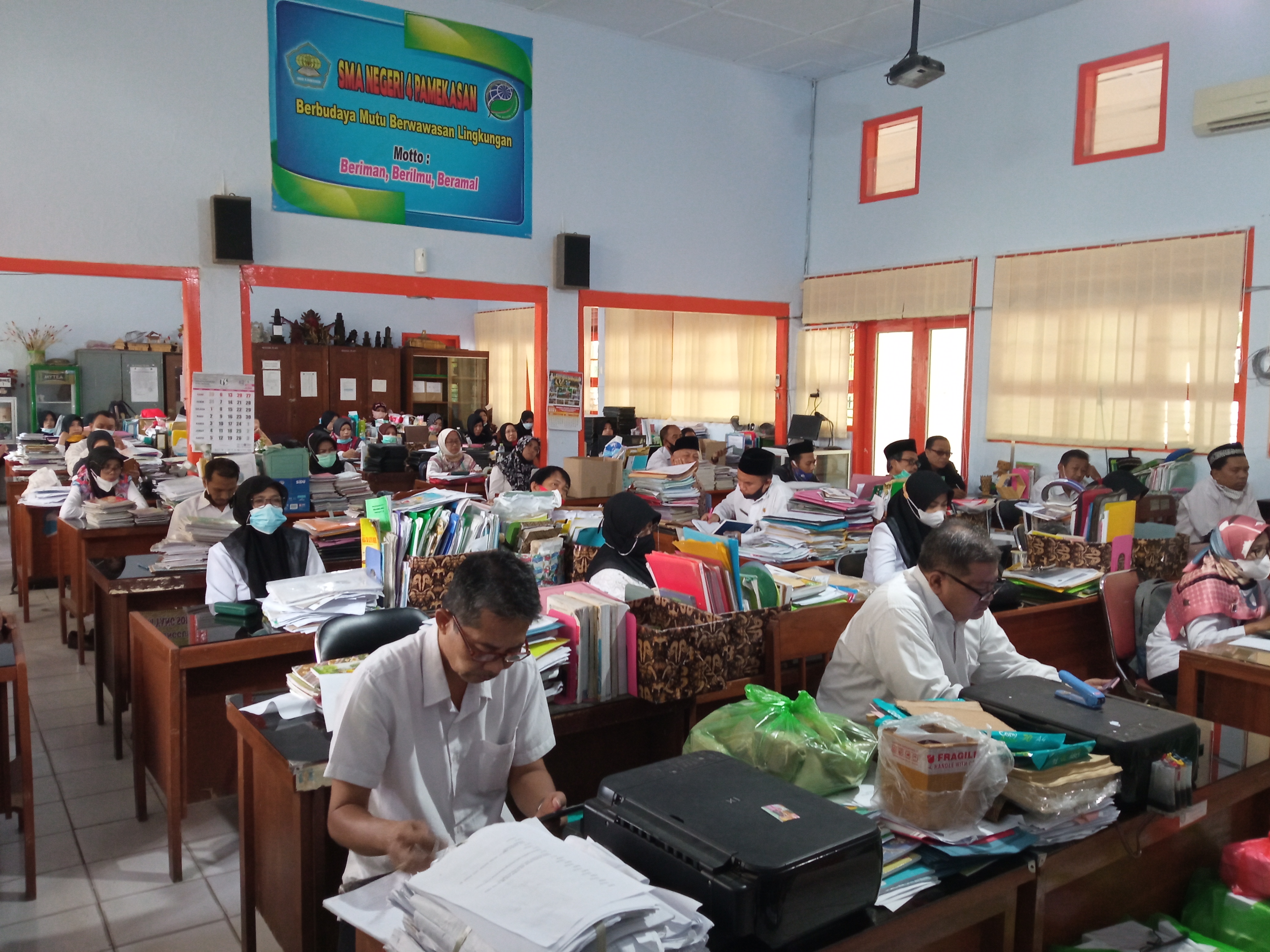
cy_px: 476
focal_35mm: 27
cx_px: 635
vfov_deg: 51.4
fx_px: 991
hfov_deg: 65.3
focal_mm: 3.79
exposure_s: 1/20
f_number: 2.2
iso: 887
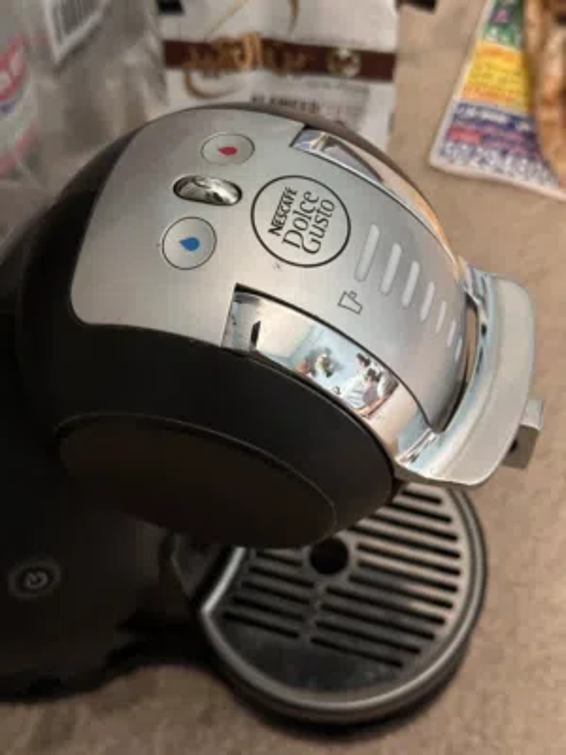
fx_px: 1046
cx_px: 283
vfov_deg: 39.7
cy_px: 378
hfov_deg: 30.3
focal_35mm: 48
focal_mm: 6.86
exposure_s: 1/25
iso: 640
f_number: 1.78
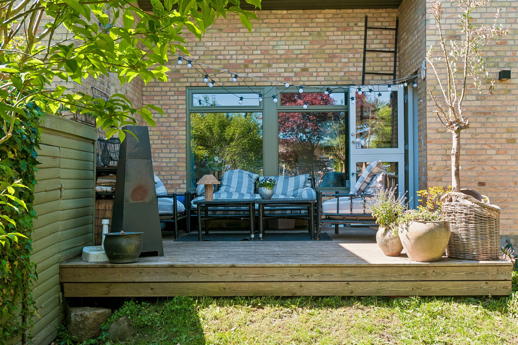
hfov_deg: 53.1
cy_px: 172
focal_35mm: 36
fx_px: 518
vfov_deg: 36.9
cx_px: 259
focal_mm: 24
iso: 200
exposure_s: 1/80
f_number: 10
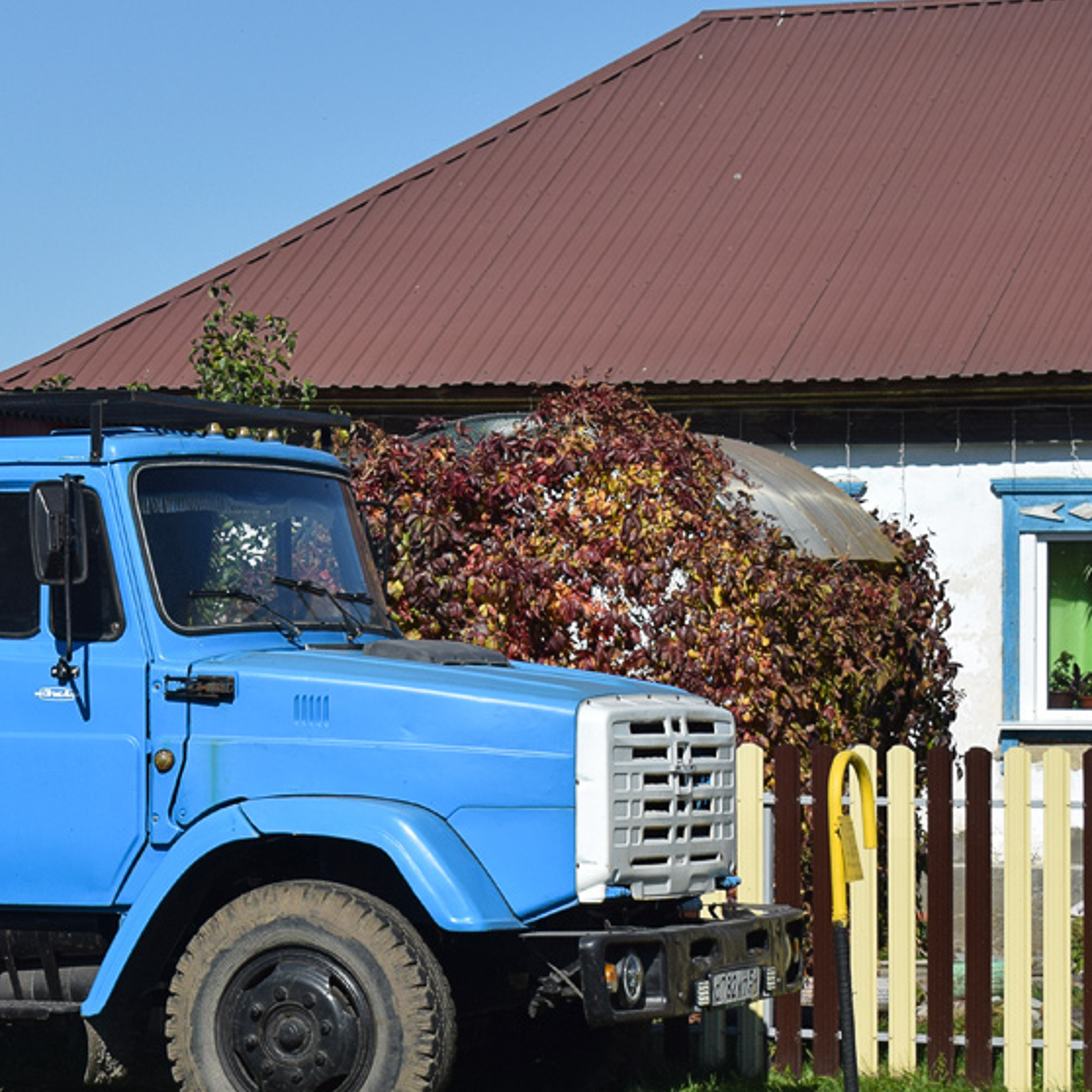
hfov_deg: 13.6
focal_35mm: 126
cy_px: 609
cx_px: -78
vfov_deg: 13.8
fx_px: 4497
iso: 200
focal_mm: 46
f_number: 7.1
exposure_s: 1/1250
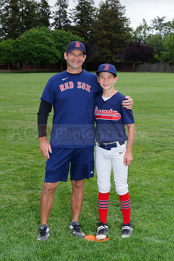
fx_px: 507
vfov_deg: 28.8
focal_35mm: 70
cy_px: 130
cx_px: 87
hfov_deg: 19.5
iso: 200
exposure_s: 1/250
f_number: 9
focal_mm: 70
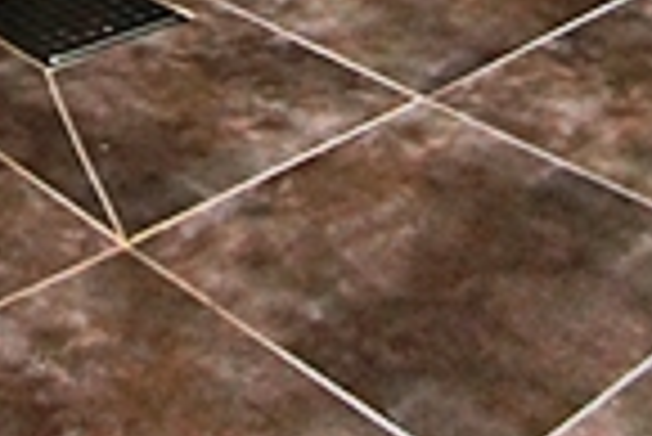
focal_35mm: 91
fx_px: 1645
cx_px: 229
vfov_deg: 11.6
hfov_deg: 22.3
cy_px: -697
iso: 800
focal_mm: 11
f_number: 3.5
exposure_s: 1/80
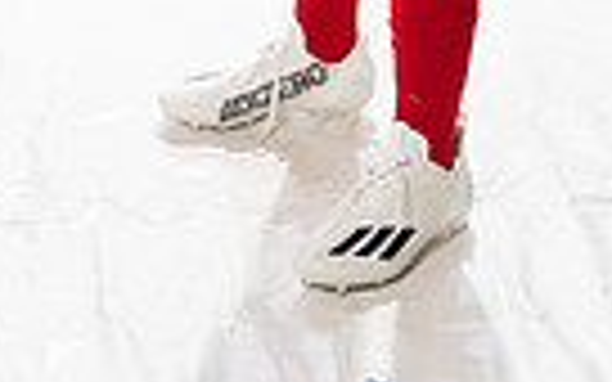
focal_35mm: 142
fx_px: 2368
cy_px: -548
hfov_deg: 14.7
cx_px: 320
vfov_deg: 8.4
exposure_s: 1/250
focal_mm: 42
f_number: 4
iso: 400
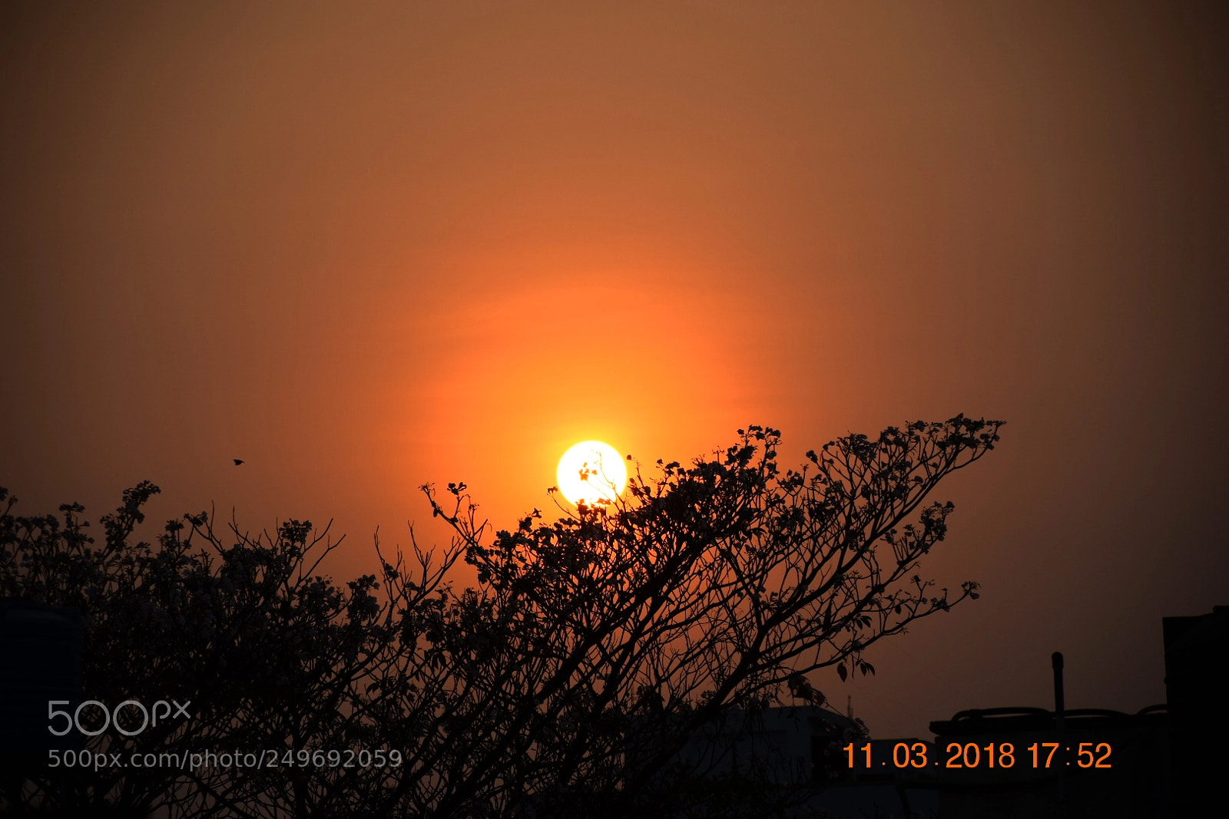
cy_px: 410
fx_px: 7169
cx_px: 614
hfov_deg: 9.8
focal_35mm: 210
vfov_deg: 6.5
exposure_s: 1/800
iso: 100
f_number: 5.6
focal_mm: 140
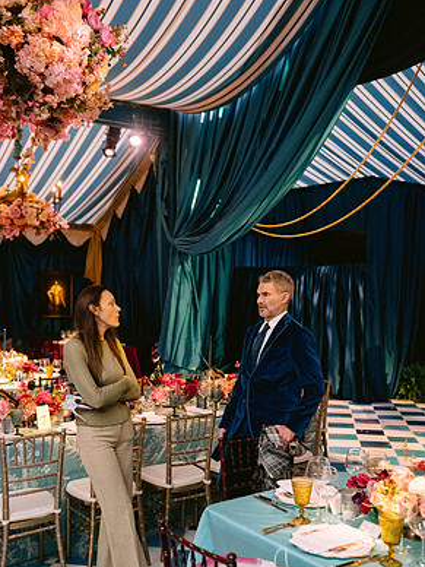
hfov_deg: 36.8
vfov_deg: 47.7
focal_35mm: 39
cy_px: 326
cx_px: 207
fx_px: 638
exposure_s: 1/100
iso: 3200
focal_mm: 35
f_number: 2.8
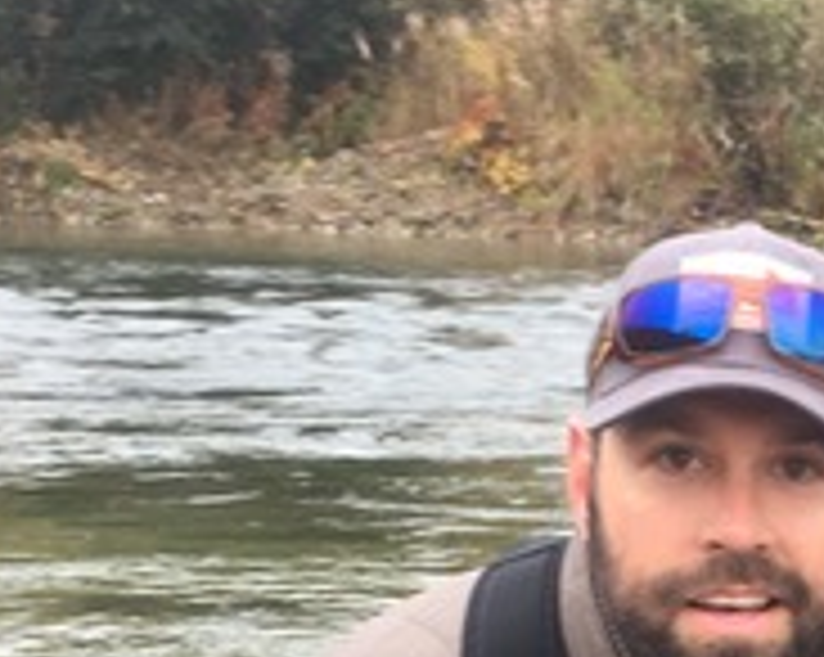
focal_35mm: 99
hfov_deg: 18.7
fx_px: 2412
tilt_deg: -20.1
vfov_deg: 14.4
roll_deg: -0.6
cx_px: 878
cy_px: 1022
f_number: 2.2
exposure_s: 1/60
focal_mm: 4.15
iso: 32
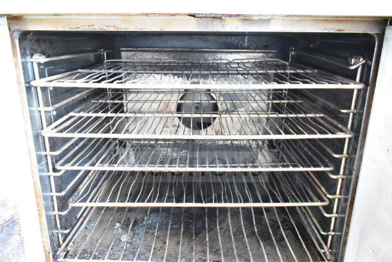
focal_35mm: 27
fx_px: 294
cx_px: 196
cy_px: 131
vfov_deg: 48.0
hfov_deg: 67.4
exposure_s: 1/30
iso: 10000
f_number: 3.5
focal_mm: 18
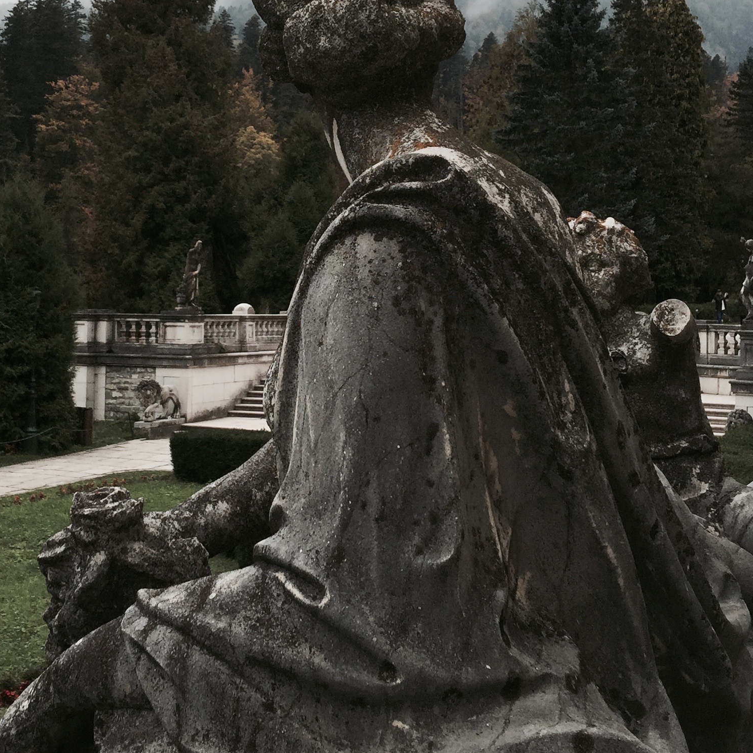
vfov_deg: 30.3
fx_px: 1378
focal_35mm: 56
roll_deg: -1.4
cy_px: 247
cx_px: 311
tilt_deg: +2.3
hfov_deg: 30.5
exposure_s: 1/565
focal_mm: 4.15
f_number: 2.2
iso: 32
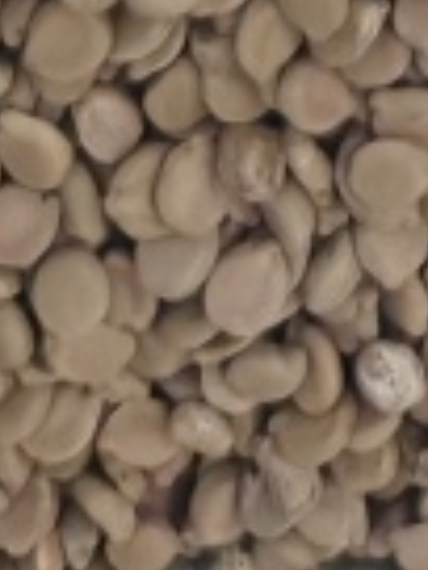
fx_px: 2967
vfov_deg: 7.8
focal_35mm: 180
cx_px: 894
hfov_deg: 7.8
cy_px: -1632
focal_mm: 5.56
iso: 1539
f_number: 1.88
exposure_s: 1/497
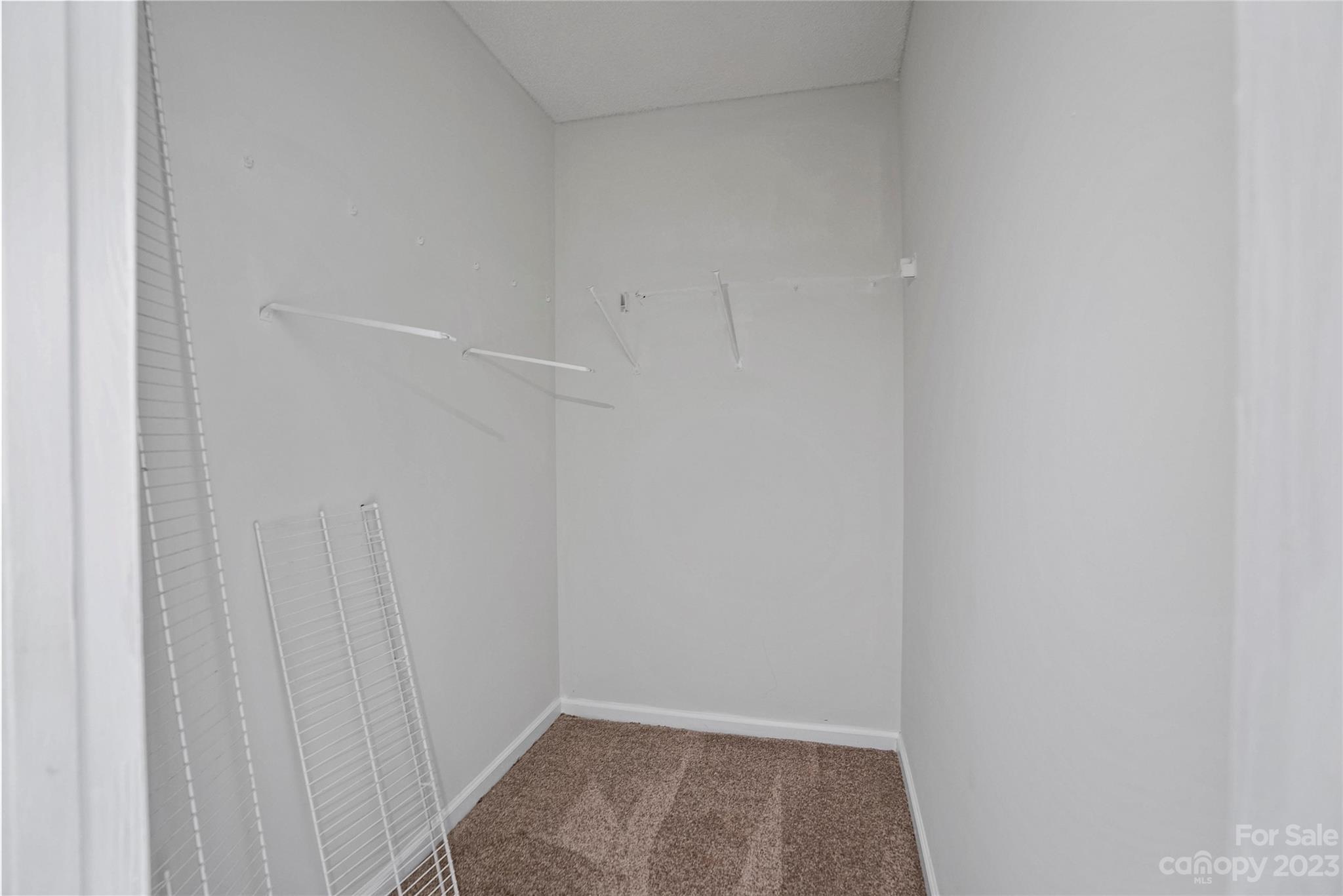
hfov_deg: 96.7
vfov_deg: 73.8
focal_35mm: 16
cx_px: 672
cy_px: 448
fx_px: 597
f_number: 7.1
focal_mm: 16
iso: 500
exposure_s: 1.6
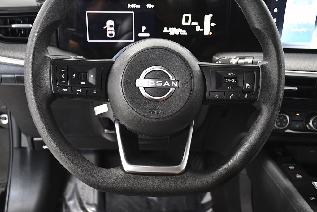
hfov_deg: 43.6
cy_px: 106
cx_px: 158
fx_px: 396
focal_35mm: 45
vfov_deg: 29.9
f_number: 4
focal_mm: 30
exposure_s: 1/100
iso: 2500
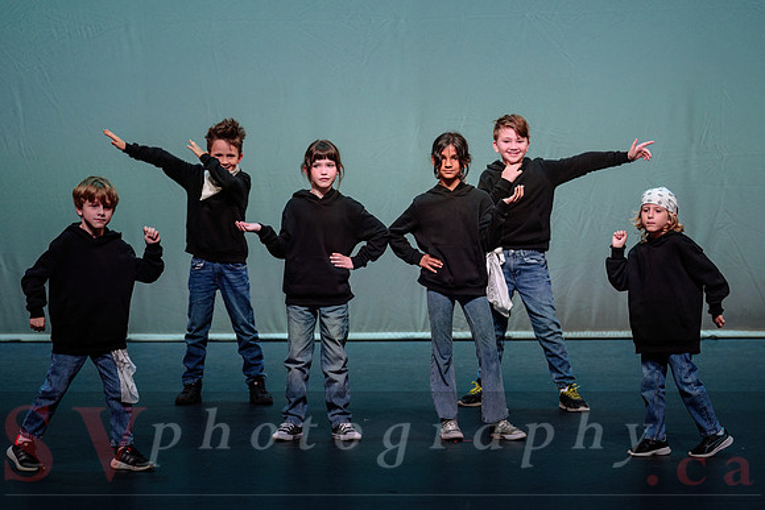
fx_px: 4126
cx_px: 382
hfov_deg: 10.6
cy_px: 191
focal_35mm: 194
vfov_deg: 7.1
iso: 1600
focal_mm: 155
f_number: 2.8
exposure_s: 1/500
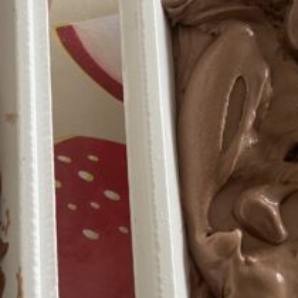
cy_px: 149
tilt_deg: -73.4
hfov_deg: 23.4
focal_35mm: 73
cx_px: 77
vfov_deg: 23.7
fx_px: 711
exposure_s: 1/61
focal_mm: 4.25
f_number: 1.8
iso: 125
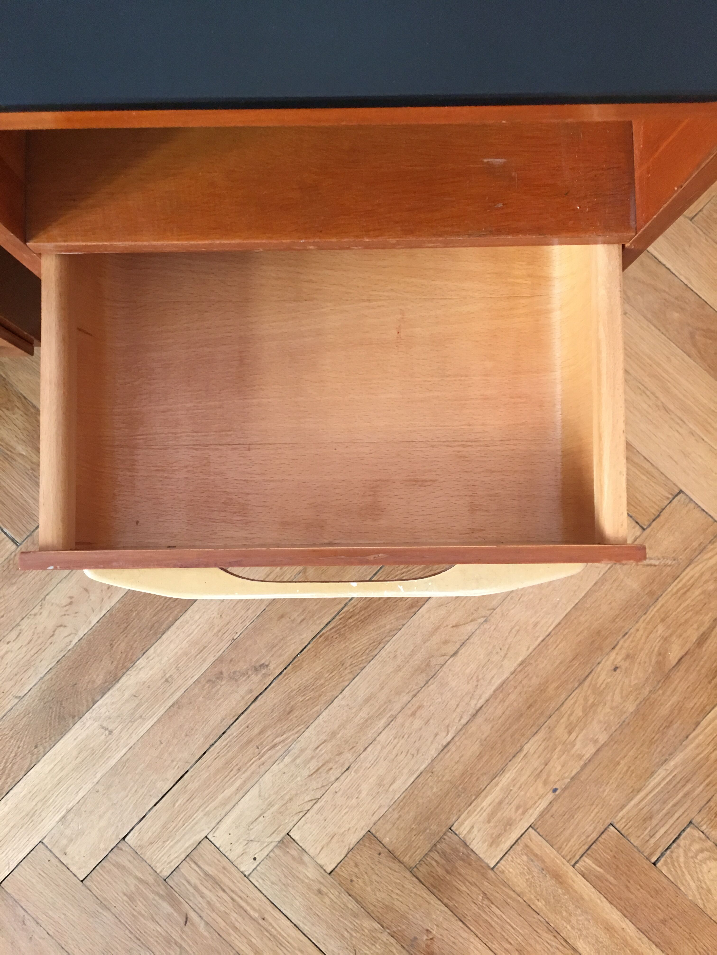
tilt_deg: -84.3
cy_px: 478
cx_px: 358
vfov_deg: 61.7
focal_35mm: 29
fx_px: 801
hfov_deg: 48.2
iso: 100
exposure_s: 1/17
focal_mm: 4.15
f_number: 2.2
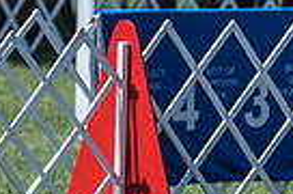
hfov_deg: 3.0
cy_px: -15
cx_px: -266
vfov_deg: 2.0
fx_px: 5538
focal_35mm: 682
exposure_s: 1/1600
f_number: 4
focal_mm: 137
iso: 100
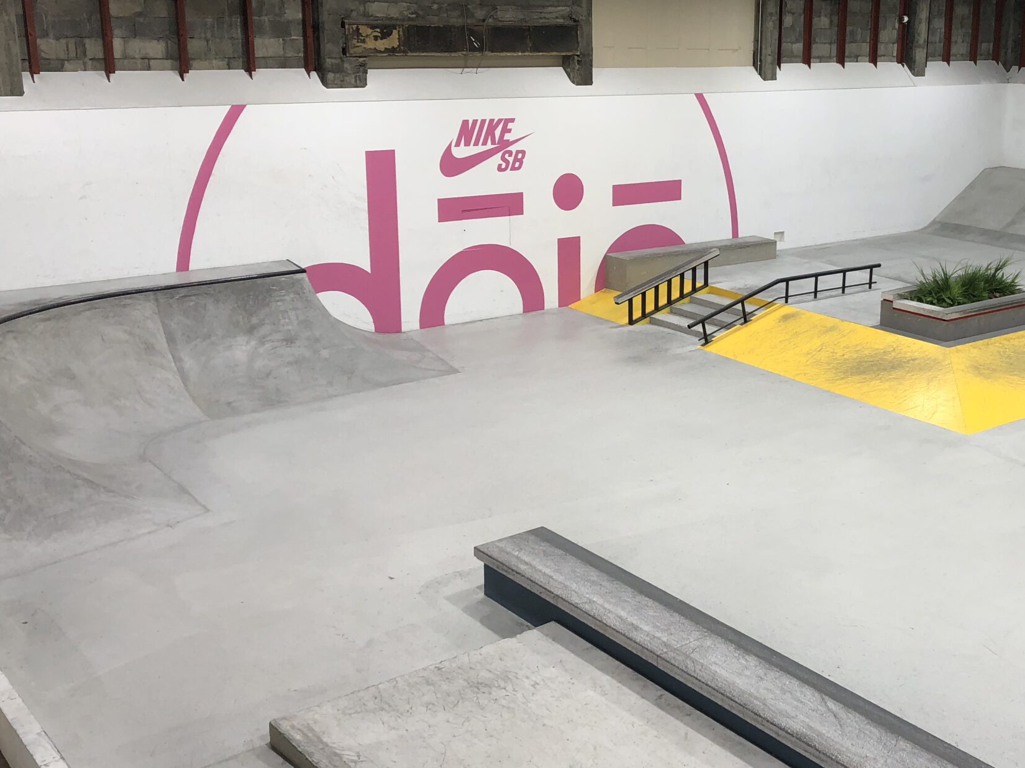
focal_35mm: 45
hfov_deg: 41.2
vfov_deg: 32.2
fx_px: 1332
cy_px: 351
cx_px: 735
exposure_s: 1/100
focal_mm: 3.99
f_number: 1.8
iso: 50
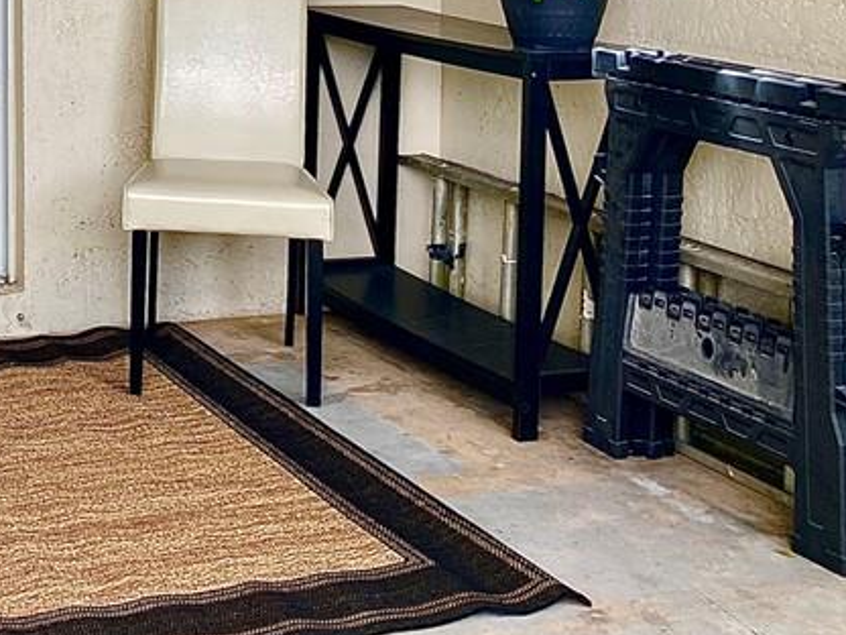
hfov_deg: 26.5
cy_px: -28
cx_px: -26
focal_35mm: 69
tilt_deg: -2.6
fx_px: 1686
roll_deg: -1.4
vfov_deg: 20.5
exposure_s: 1/121
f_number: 1.8
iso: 25
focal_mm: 3.99
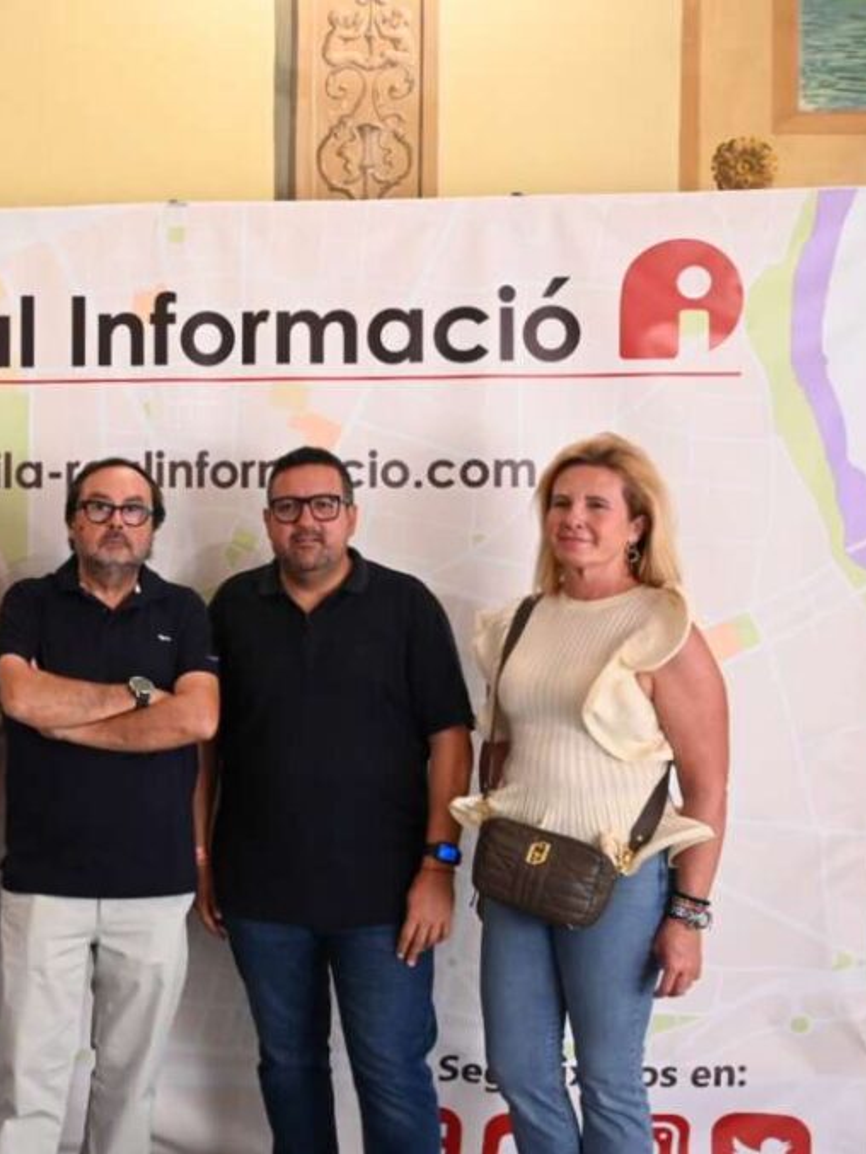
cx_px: 41
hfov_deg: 28.7
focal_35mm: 48
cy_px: 578
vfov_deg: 39.7
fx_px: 1601
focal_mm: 33
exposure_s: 1/323
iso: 6400
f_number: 4
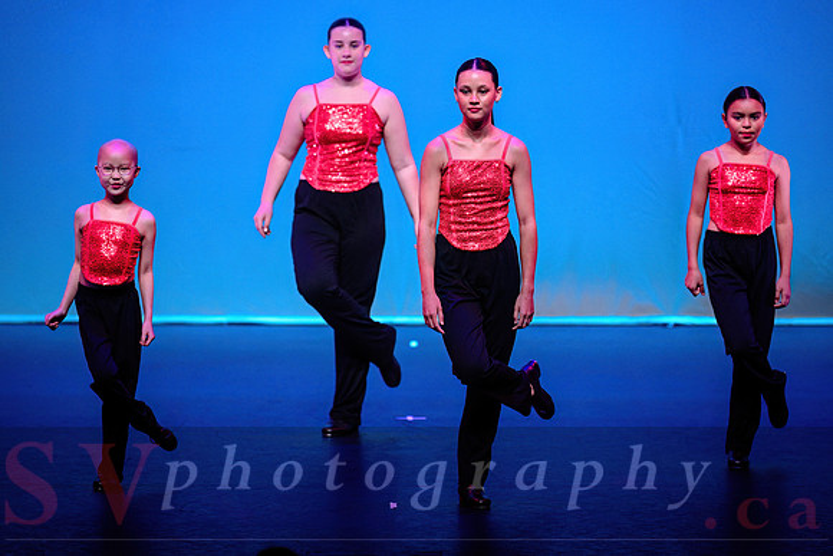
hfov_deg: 11.2
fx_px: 4229
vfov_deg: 7.5
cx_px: 399
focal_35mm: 183
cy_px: 250
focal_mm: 165
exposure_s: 1/500
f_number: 2.8
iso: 1600
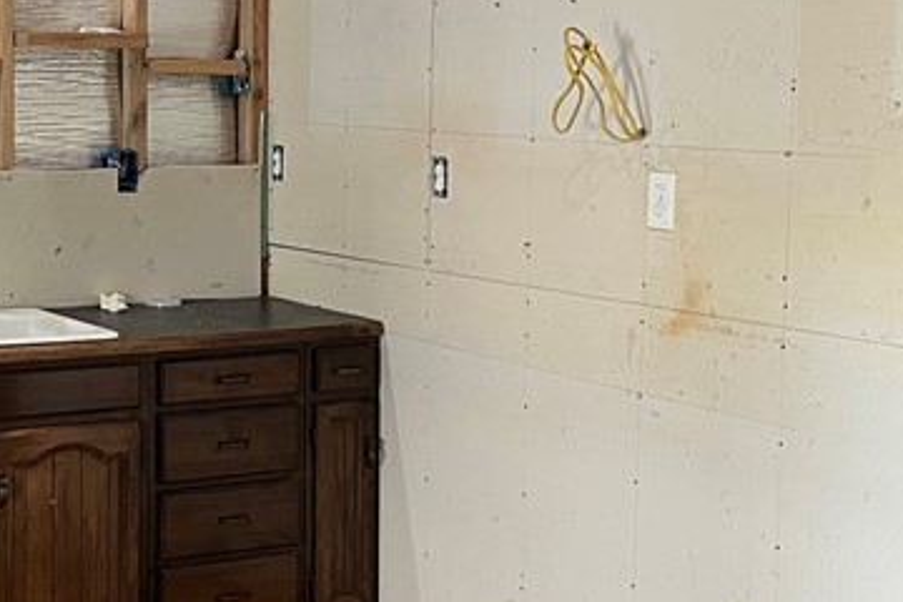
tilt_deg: -5.1
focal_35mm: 77
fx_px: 1931
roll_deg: +0.1
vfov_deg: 17.7
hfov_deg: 25.8
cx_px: 158
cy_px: 228
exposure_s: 1/60
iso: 125
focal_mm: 5.7
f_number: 1.5
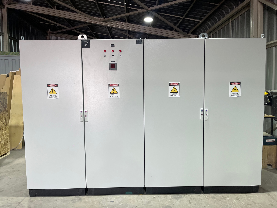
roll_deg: +0.9
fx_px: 208
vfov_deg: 53.1
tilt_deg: -5.1
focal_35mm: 26
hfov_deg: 67.3
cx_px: 138
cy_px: 104
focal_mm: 5.1
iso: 80
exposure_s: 1/100
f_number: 1.6
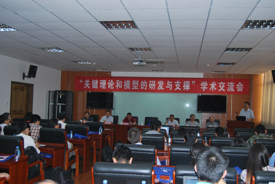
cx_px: 138
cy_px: 92
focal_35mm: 39
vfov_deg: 34.3
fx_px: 298
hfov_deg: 49.5
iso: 320
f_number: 4
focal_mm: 26
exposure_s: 1/60
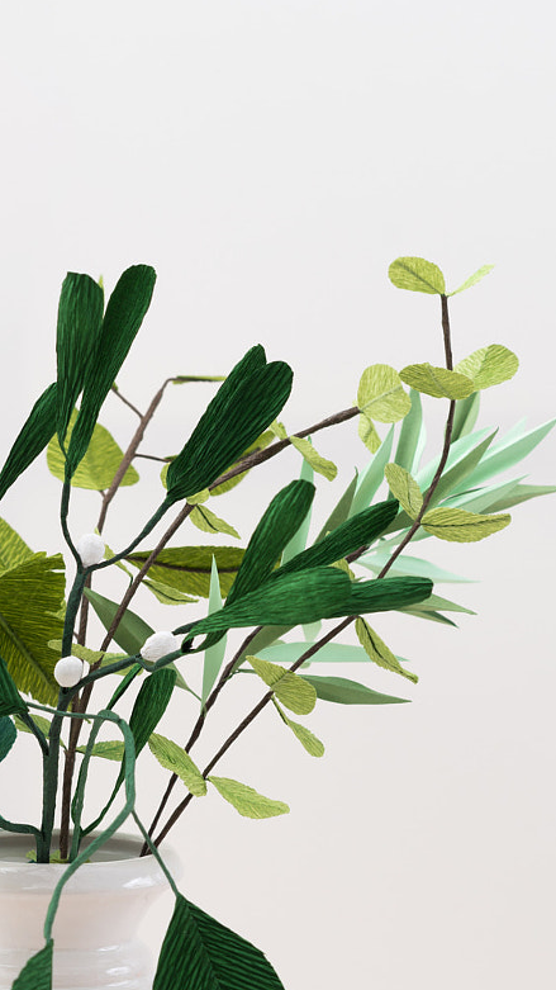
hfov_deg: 10.2
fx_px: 3094
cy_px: 766
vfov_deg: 18.0
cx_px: 65
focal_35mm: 118
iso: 100
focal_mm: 55
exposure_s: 1/125
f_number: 6.3
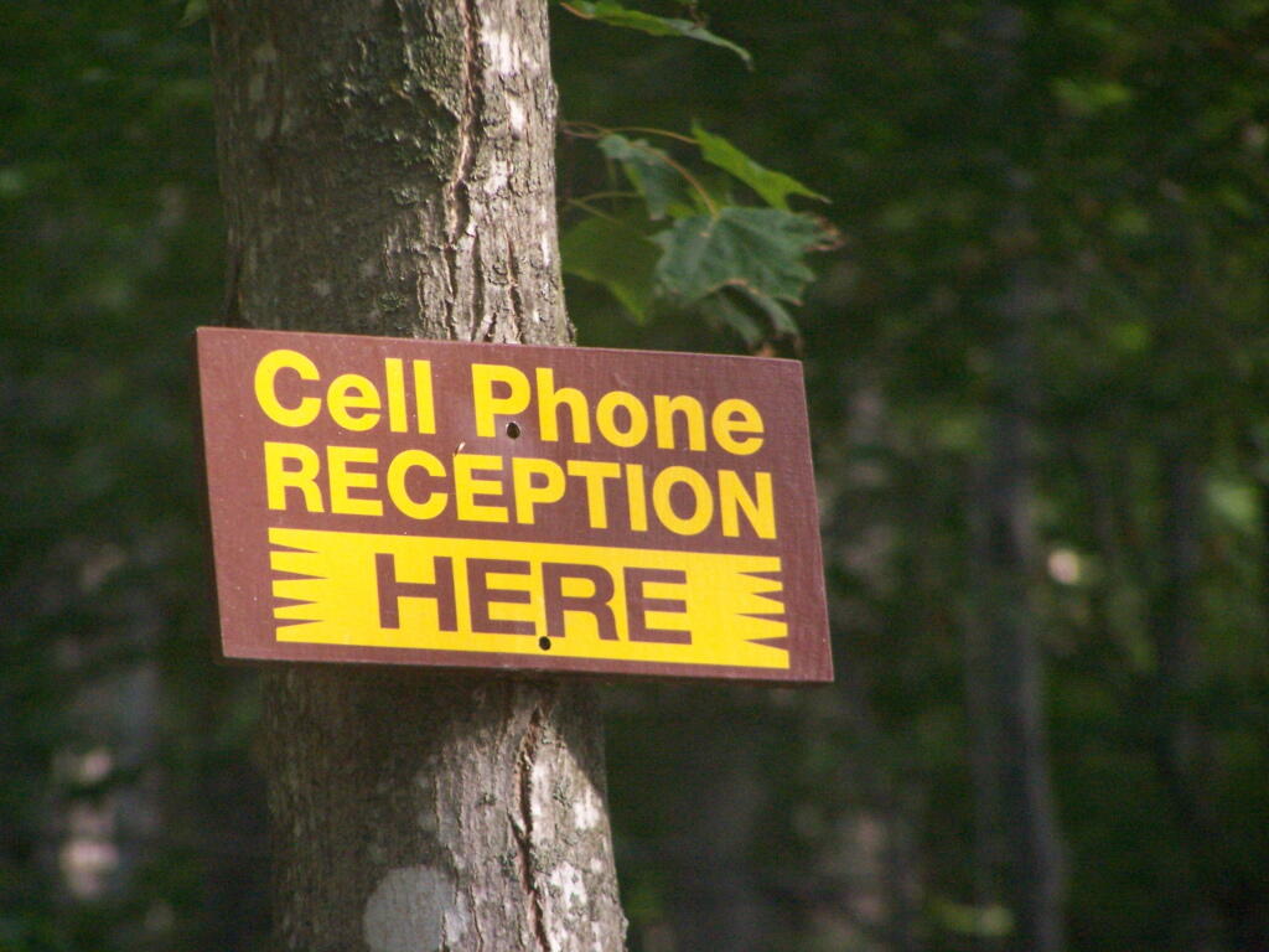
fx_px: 13931
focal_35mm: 380
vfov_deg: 3.9
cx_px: 634
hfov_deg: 5.2
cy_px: 476
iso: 400
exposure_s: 1/320
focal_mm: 63
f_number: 3.7
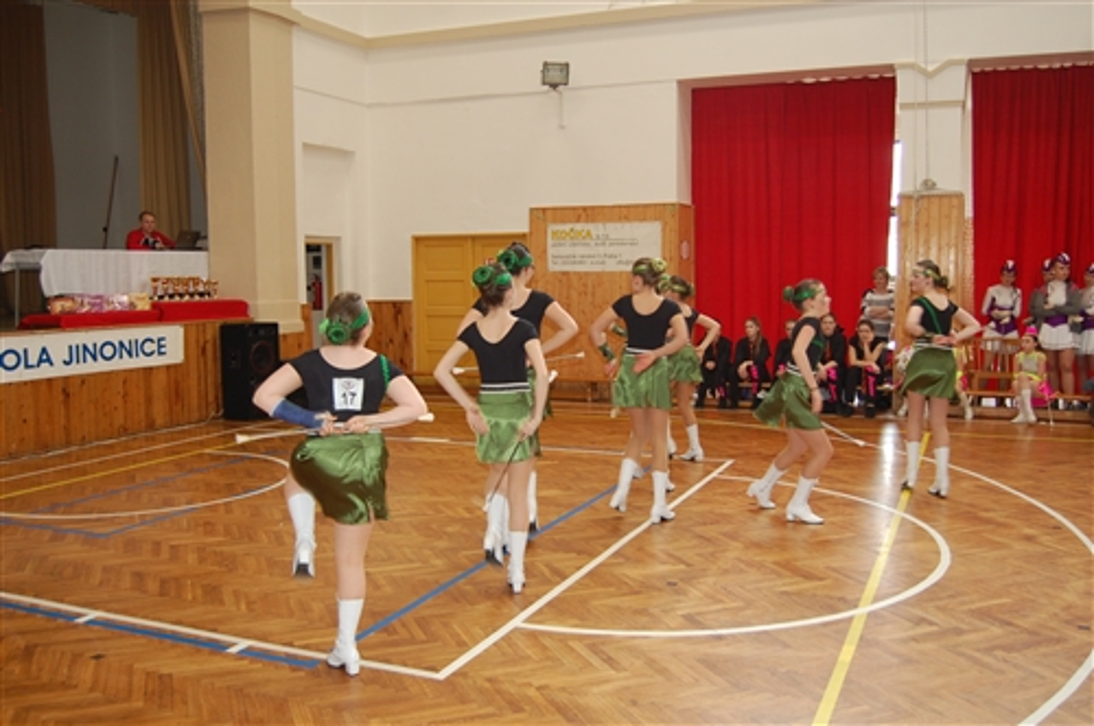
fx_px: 1002
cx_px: 547
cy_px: 363
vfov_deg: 39.9
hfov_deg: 57.3
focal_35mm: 33
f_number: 3.8
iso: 400
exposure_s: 1/60
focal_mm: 22
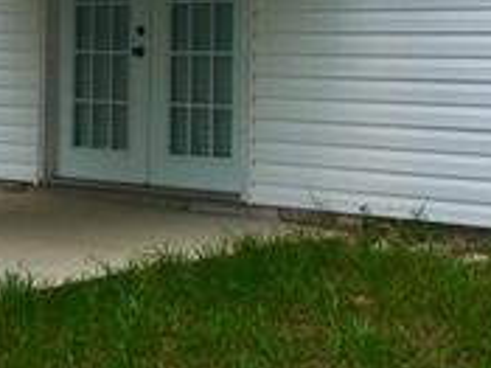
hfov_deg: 18.5
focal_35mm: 106
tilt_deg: +3.4
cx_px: 300
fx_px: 1502
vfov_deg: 13.7
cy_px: -11
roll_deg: -0.5
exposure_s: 1/1326
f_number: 2.2
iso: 25
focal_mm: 4.15
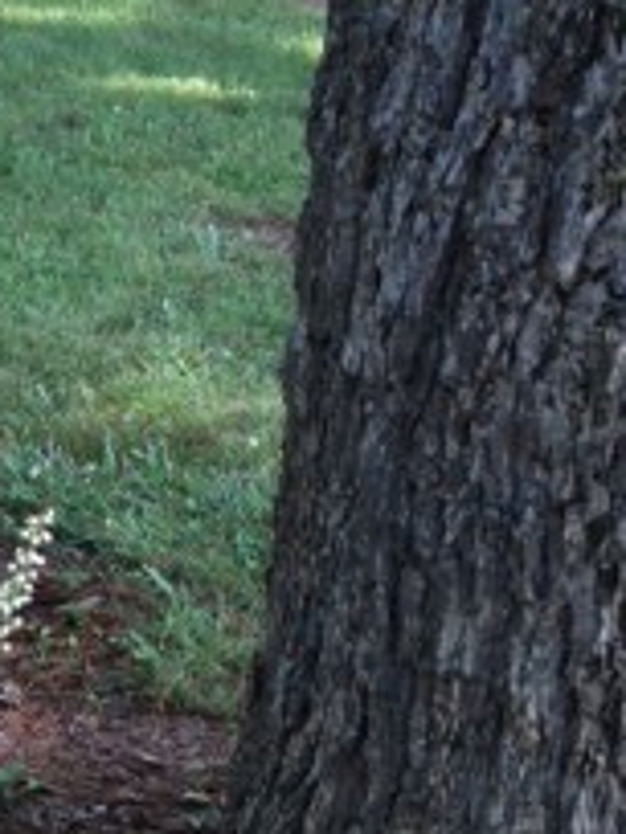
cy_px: 1067
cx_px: -221
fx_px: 2652
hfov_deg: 12.9
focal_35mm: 110
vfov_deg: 16.9
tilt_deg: -31.4
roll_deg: -1.9
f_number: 2.4
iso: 50
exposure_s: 1/40
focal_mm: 4.28
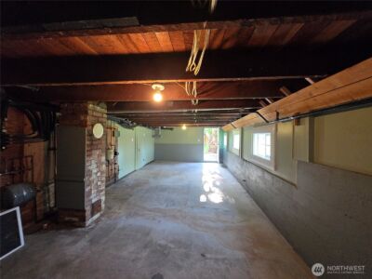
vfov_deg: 89.9
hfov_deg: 106.2
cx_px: 186
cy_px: 140
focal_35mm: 13
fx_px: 140
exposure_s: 1/60
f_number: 2.2
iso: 800
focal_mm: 1.7
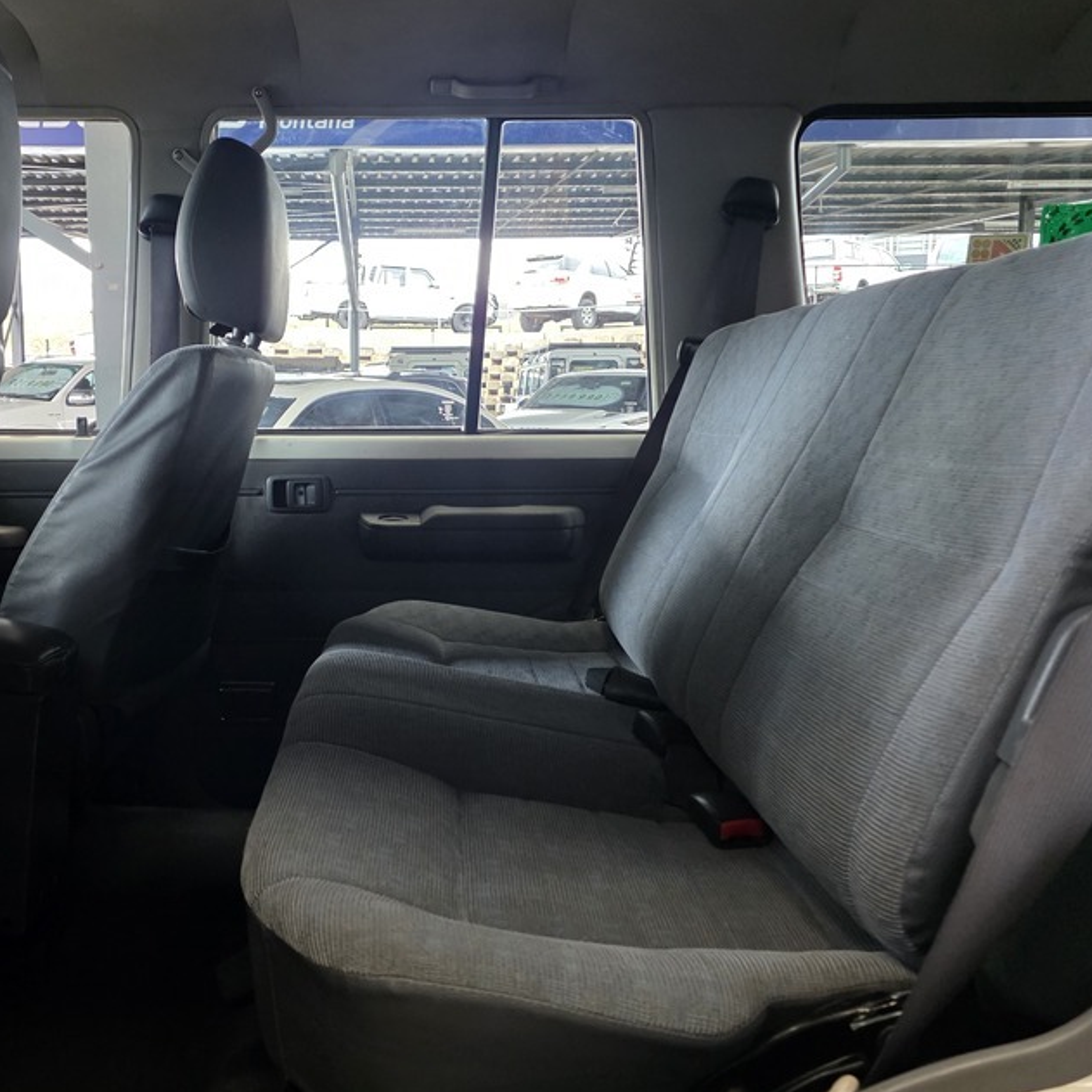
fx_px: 1178
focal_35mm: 33
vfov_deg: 49.7
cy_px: 543
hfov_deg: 49.2
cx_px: 398
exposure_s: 1/100
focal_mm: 6.25
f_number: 1.7
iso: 1250
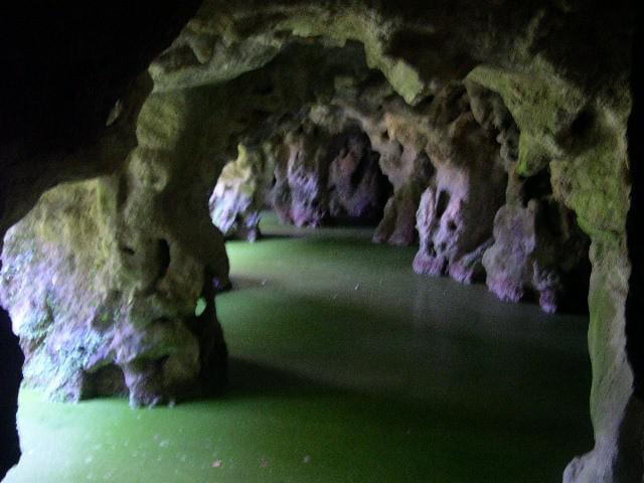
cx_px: 322
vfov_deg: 37.7
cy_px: 242
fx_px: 707
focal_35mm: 38
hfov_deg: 49.0
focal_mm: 8
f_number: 2.8
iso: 400
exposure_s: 1/4
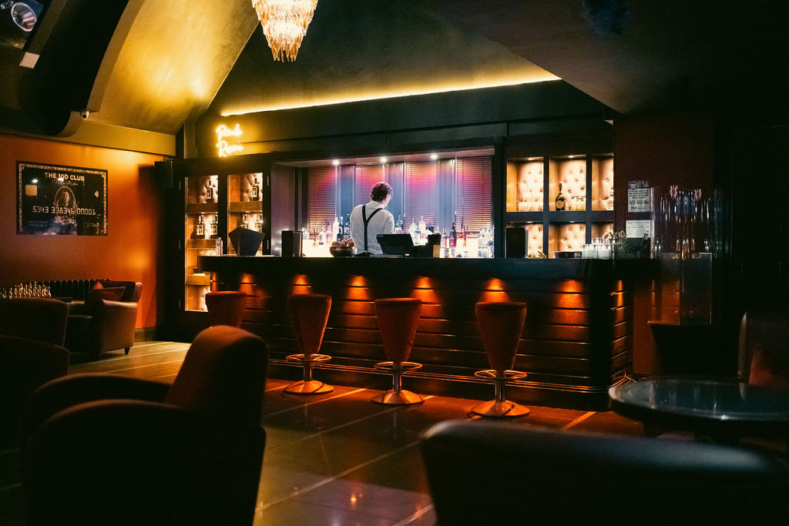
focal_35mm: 36
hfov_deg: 53.7
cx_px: 395
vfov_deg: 37.3
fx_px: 779
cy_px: 263
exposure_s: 1/250
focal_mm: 35
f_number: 1.8
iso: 3200
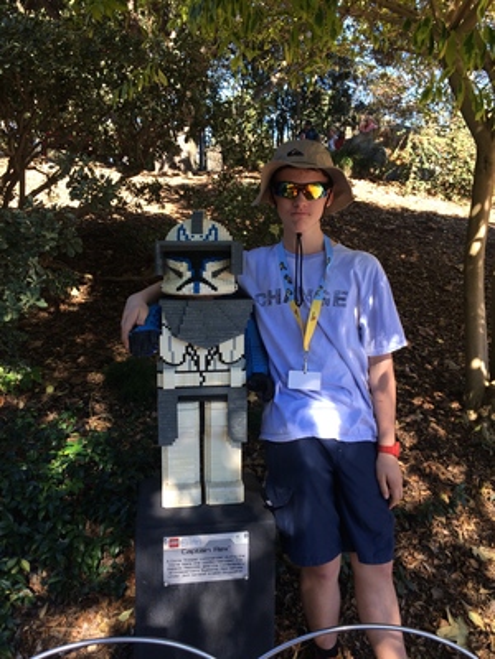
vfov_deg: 60.0
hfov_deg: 46.8
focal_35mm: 30
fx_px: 572
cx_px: 248
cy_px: 330
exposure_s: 1/218
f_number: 2.2
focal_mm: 4.12
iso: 32
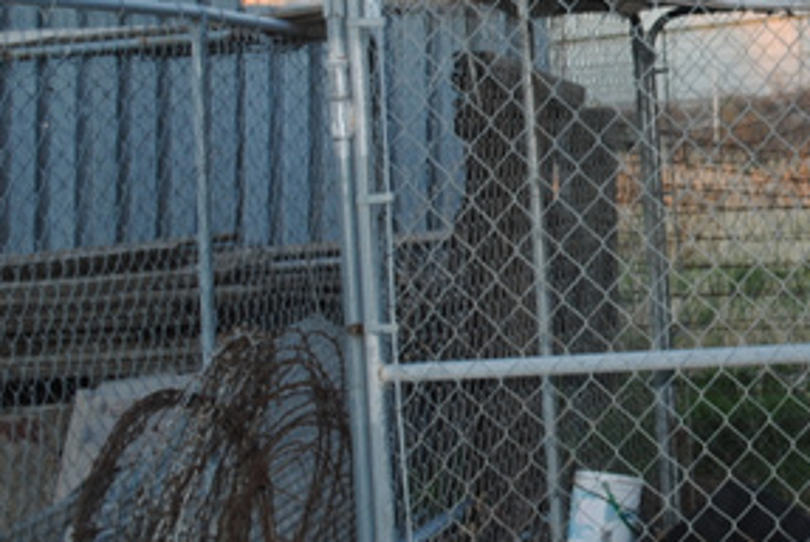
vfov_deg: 12.8
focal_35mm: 107
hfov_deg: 18.4
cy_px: 127
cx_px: 875
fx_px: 2410
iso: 200
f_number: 4.8
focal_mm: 32
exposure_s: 1/60
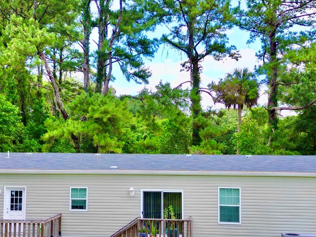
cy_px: 138
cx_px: 141
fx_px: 429
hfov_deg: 40.4
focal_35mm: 47
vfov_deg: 30.8
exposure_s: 1/1250
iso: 100
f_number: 1.7
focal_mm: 6.72
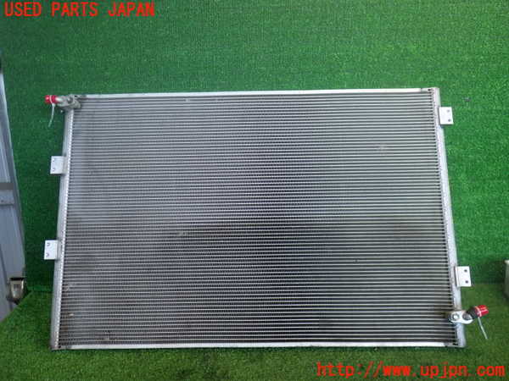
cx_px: 254
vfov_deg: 46.8
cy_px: 190
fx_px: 441
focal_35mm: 30
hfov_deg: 60.0
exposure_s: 1/80
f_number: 2.3
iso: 200
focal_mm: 5.4
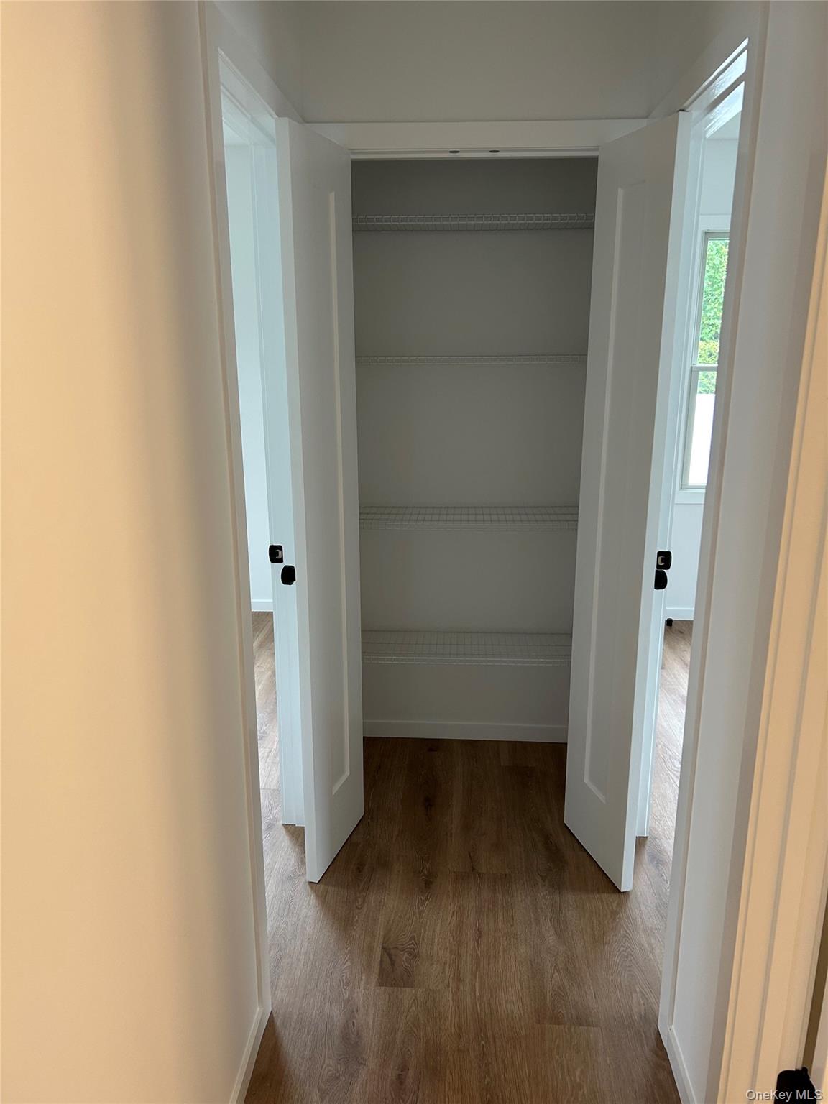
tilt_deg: -15.3
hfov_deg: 53.1
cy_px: 552
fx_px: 829
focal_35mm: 26
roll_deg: -0.5
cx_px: 414
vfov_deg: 67.3
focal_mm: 5.7
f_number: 1.5
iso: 80
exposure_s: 1/60
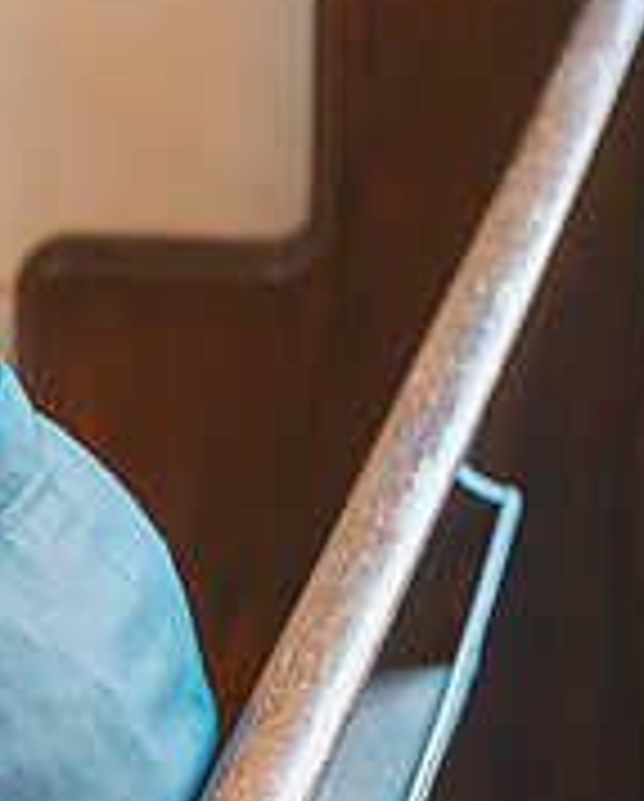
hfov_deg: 8.5
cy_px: 621
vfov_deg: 10.9
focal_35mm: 177
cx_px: -473
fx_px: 4206
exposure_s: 1/30
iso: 250
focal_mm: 58
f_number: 2.8
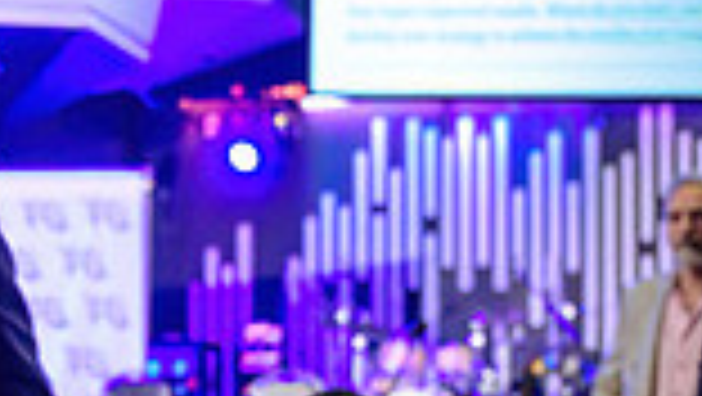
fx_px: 2422
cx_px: -77
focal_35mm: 130
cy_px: 355
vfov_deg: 9.3
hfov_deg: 16.0
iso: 1600
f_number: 2.8
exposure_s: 1/80
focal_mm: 30.5
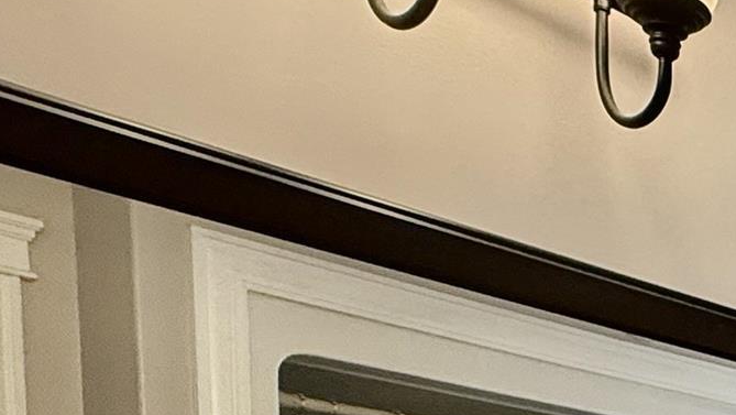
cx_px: 1223
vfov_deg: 14.8
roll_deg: -1.7
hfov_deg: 22.2
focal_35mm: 70
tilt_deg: -3.5
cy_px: 777
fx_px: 1367
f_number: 2.2
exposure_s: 1/120
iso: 250
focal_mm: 2.22
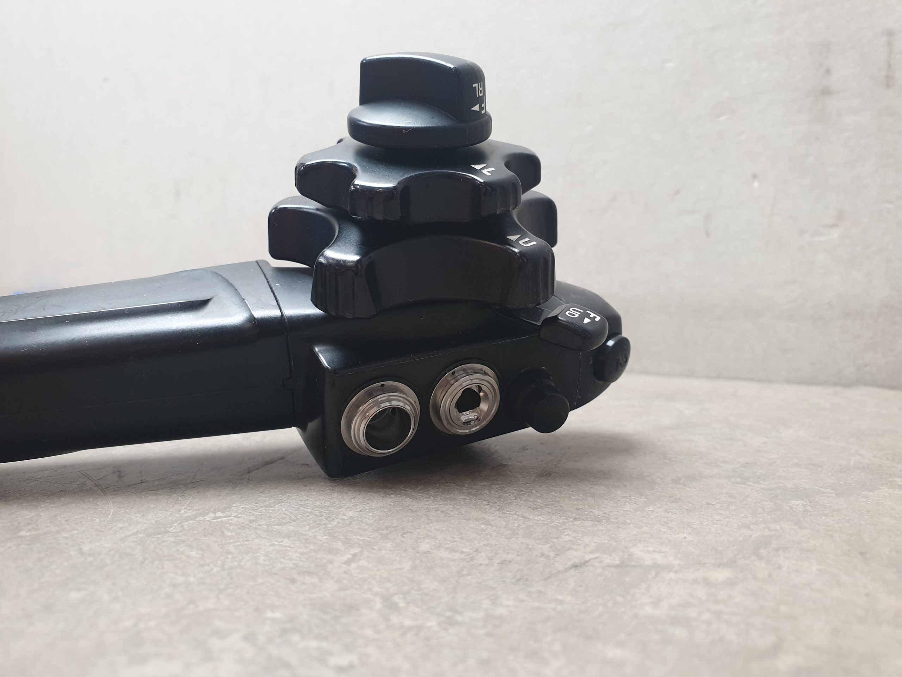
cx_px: 451
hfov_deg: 67.3
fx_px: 677
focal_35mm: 26
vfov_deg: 53.1
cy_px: 338
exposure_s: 1/50
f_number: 2.4
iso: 160
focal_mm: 4.3
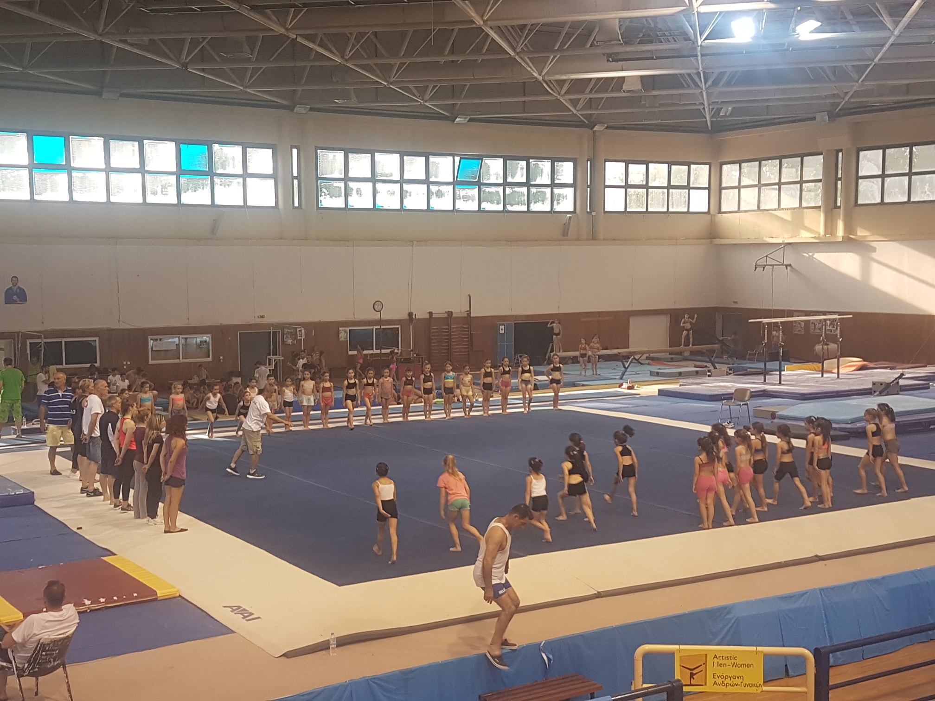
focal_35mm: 26
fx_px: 702
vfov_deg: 53.1
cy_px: 350
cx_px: 468
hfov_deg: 67.3
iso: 50
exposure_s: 1/50
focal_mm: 4.2
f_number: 1.7
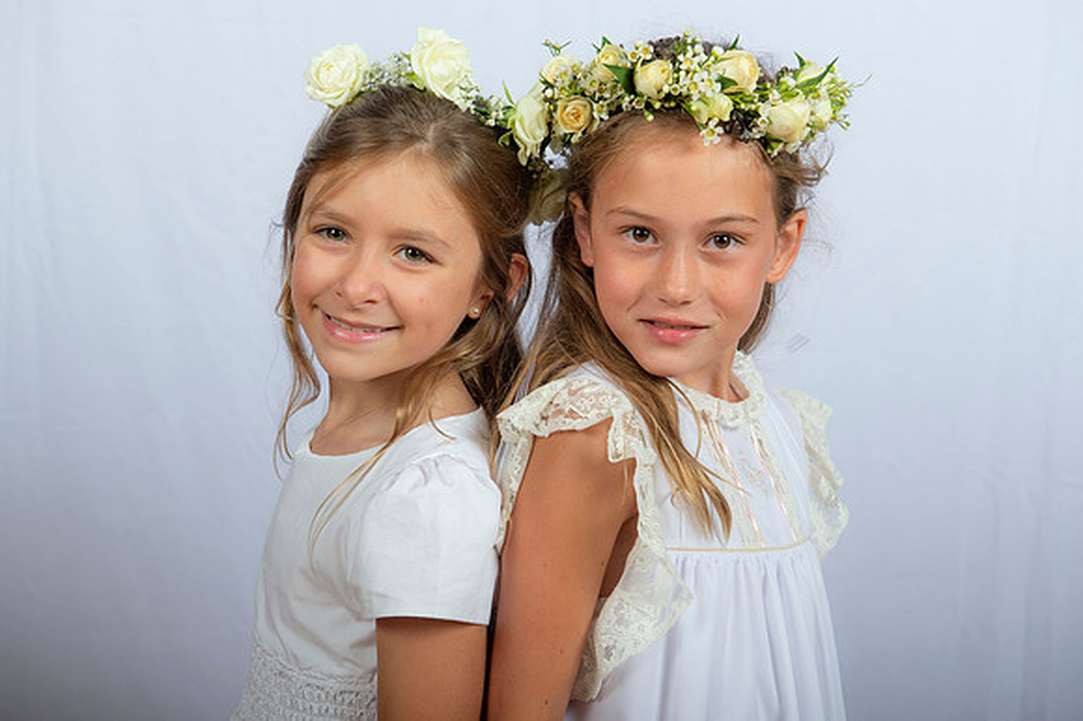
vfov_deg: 21.9
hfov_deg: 32.4
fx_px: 1864
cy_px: 360
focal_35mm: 62
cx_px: 542
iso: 320
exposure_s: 1/200
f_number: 8
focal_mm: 62
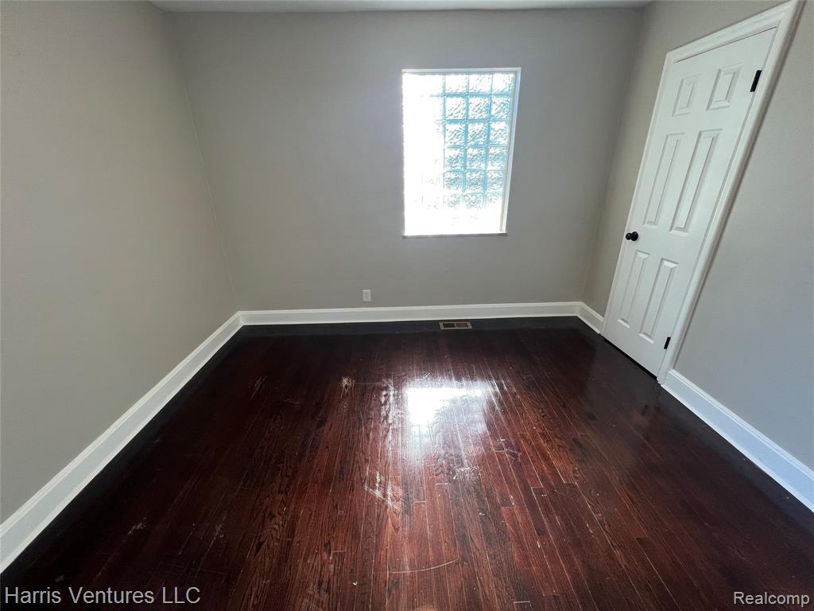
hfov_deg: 106.2
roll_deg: +1.4
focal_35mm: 13
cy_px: 306
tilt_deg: -24.2
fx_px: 306
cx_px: 407
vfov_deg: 89.9
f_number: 1.8
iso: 100
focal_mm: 1.57
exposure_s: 1/120
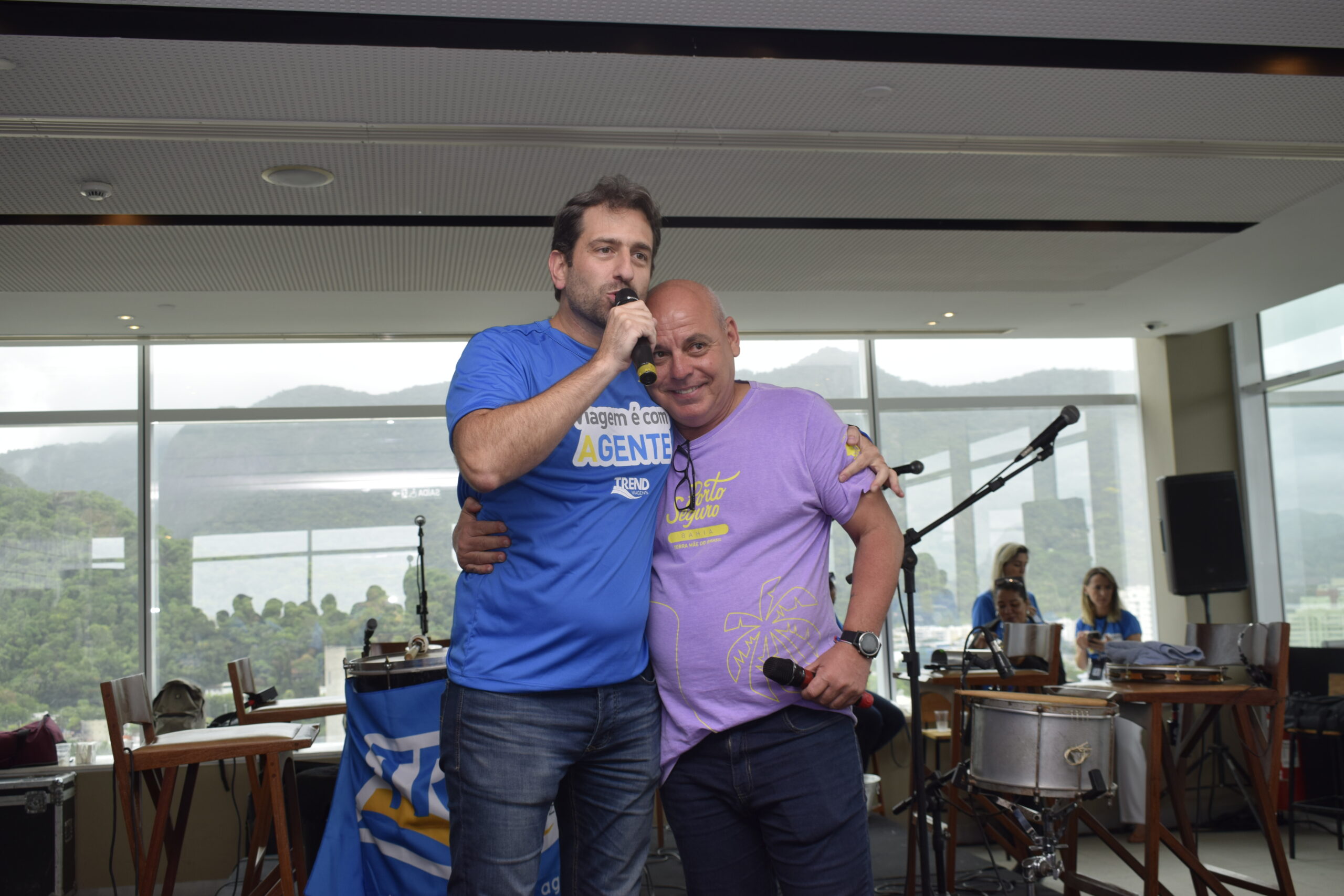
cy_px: 448
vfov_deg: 35.5
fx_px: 1400
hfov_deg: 51.3
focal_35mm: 38
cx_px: 672
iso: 180
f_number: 5.6
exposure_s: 1/125
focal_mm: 25
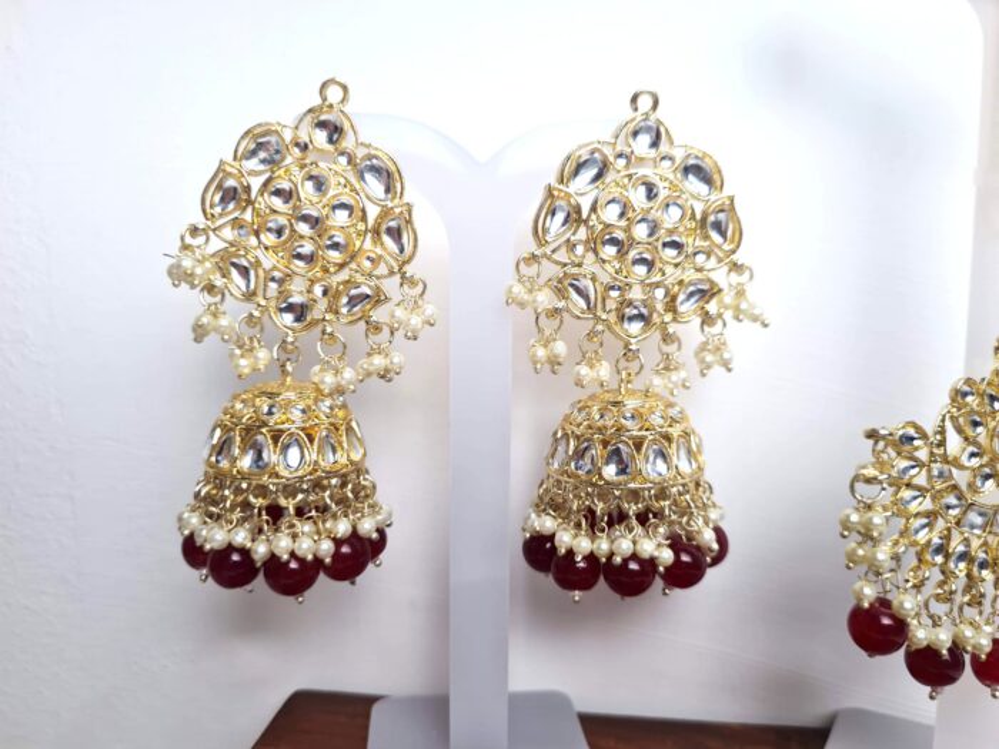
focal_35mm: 26
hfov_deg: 67.3
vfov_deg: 53.1
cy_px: 374
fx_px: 750
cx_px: 500
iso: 50
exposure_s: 1/230
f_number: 1.8
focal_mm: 5.4
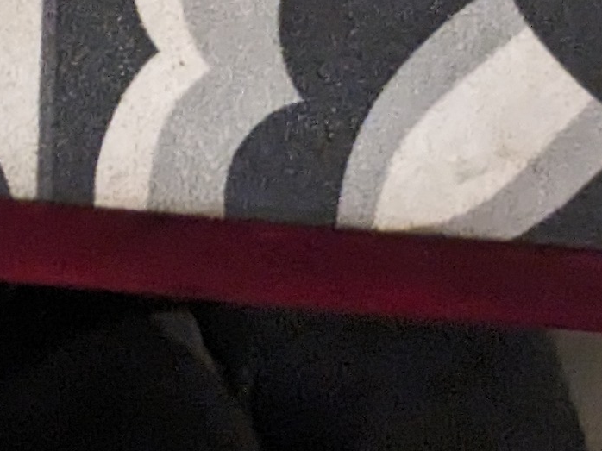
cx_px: -1027
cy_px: -618
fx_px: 2712
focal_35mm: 156
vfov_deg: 8.7
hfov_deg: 10.3
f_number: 1.73
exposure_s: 1/17.1
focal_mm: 4.38
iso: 1213
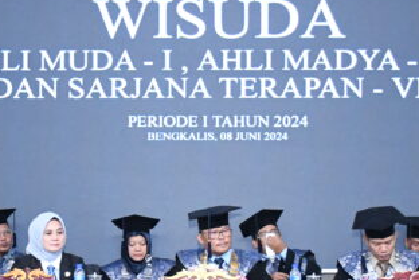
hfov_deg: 17.3
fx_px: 1373
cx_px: 196
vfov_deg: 11.6
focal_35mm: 118
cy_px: 213
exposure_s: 1/250
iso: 5000
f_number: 3.8
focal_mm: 24
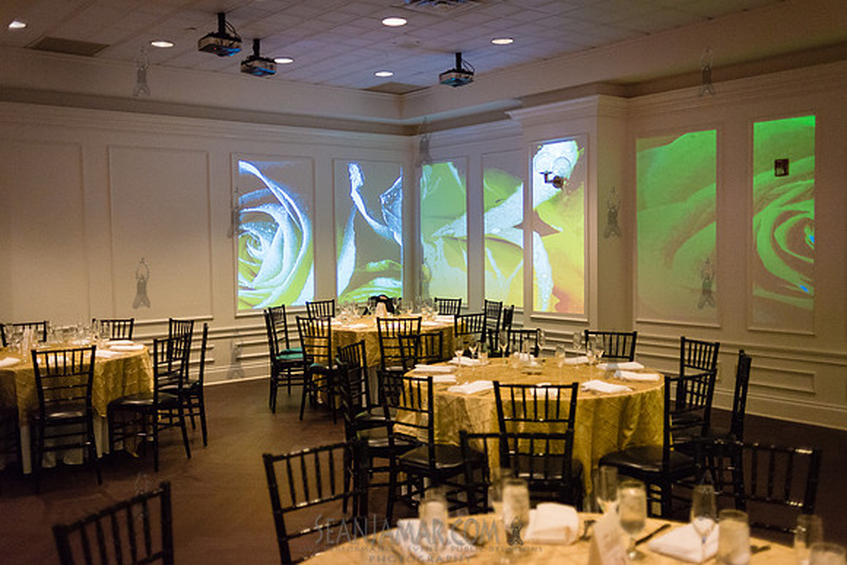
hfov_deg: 54.1
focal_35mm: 35
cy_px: 282
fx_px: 829
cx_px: 424
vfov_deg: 37.6
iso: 4000
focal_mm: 35
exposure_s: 1/500
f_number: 2
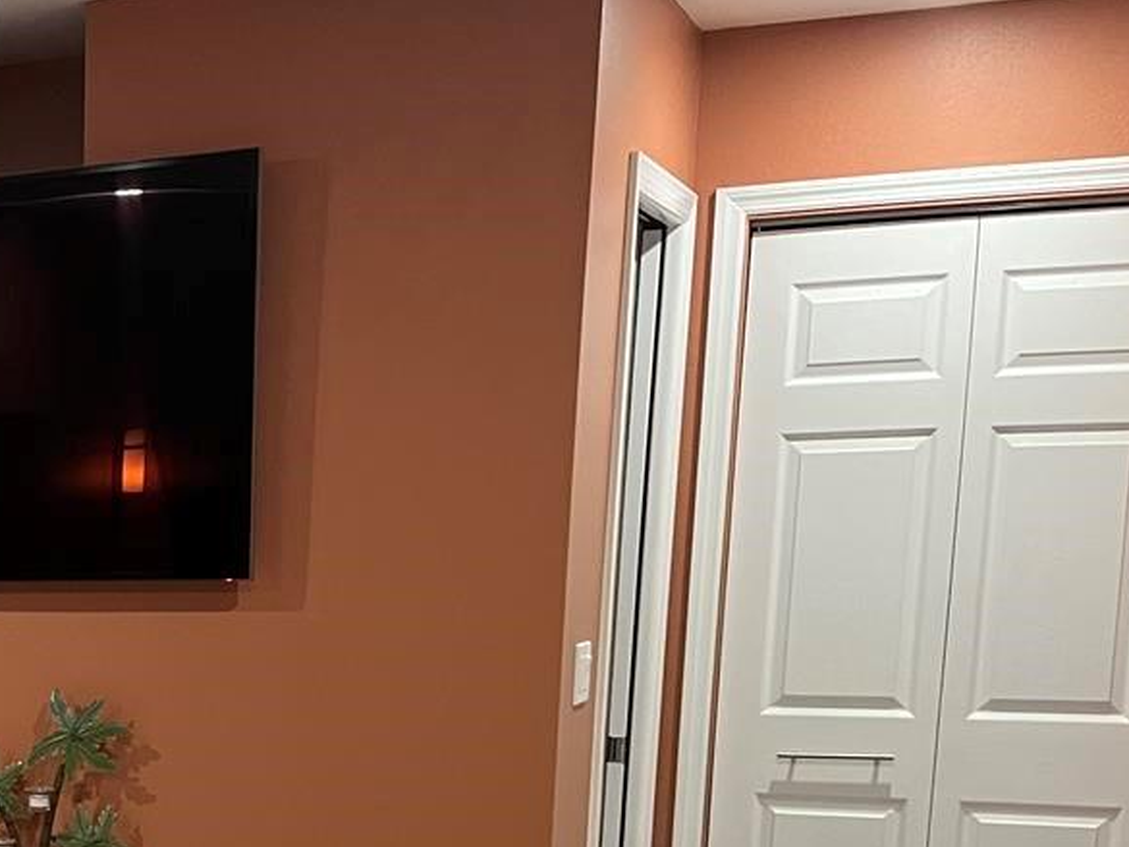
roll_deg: +1.0
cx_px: -243
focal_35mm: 64
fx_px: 2088
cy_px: 911
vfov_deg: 21.8
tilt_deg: -11.3
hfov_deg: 26.7
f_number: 1.6
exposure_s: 1/60
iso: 320
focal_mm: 5.1
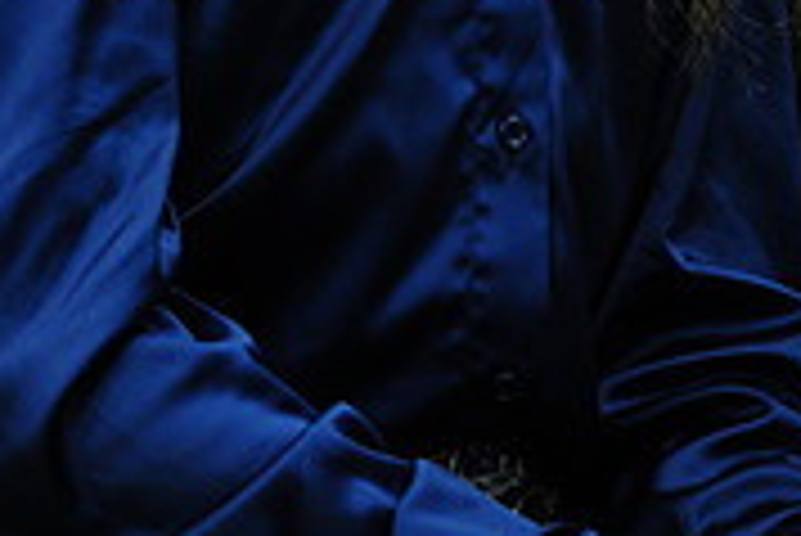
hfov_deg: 5.1
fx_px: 8907
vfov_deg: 3.4
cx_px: 317
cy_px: -707
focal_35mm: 400
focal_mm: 82
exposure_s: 1/125
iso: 640
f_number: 4
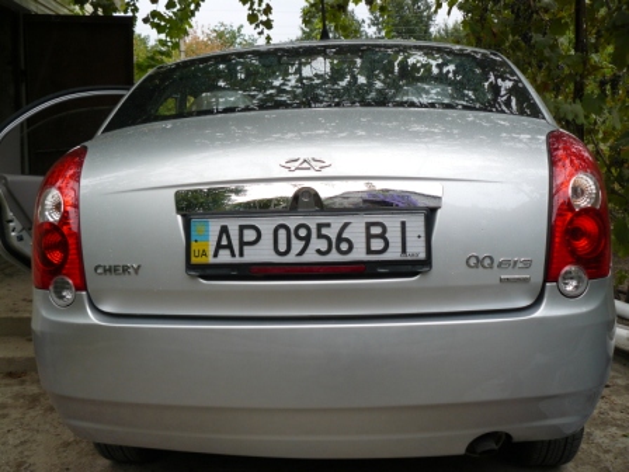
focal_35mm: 36
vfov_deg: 39.7
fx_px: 654
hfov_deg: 51.4
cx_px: 314
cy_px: 236
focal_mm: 6
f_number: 2.8
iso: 100
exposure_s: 1/125
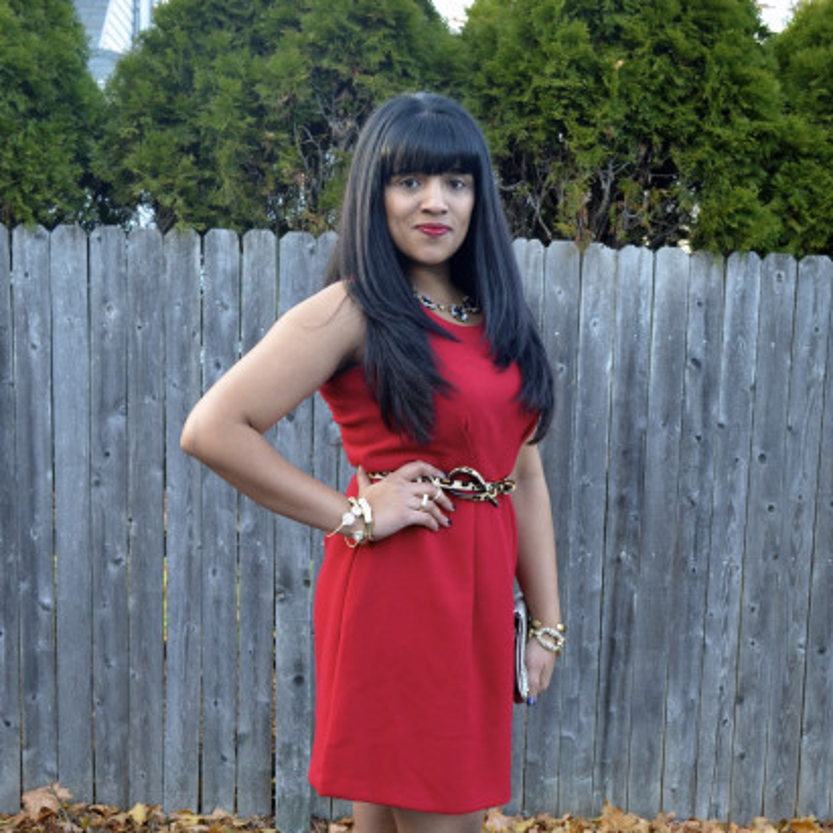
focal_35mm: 56
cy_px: 620
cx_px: 428
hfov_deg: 30.6
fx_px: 1525
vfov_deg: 30.1
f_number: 4.5
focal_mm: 24
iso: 400
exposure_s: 1/80
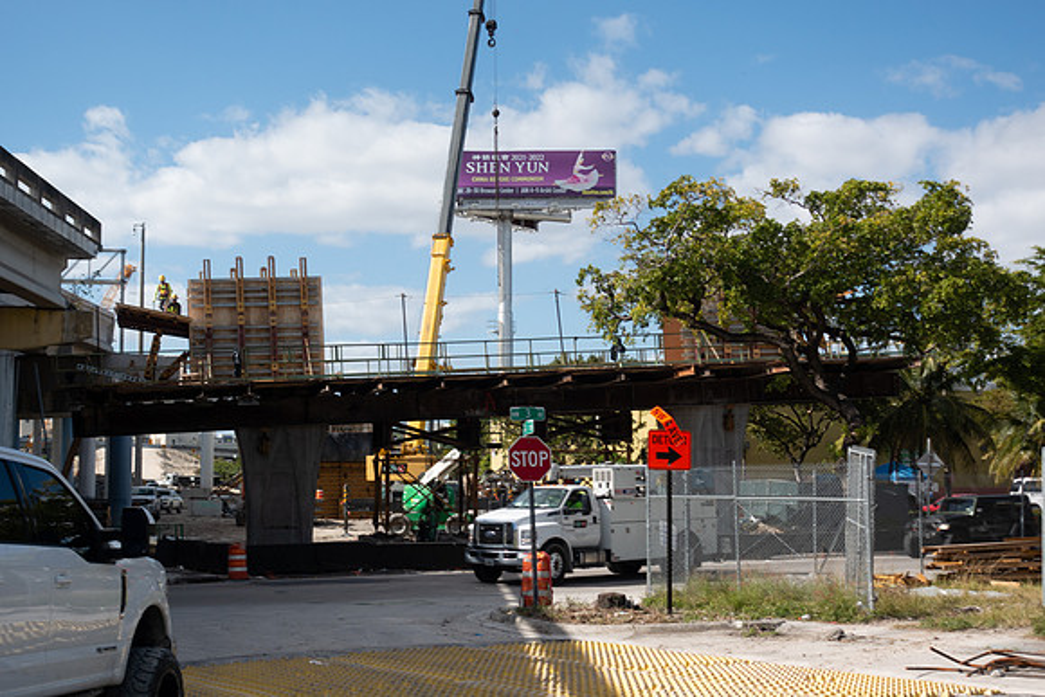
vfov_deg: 24.6
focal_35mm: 55
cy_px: 348
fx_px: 1597
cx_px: 522
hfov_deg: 36.2
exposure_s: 1/125
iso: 125
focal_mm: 20.05
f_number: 4
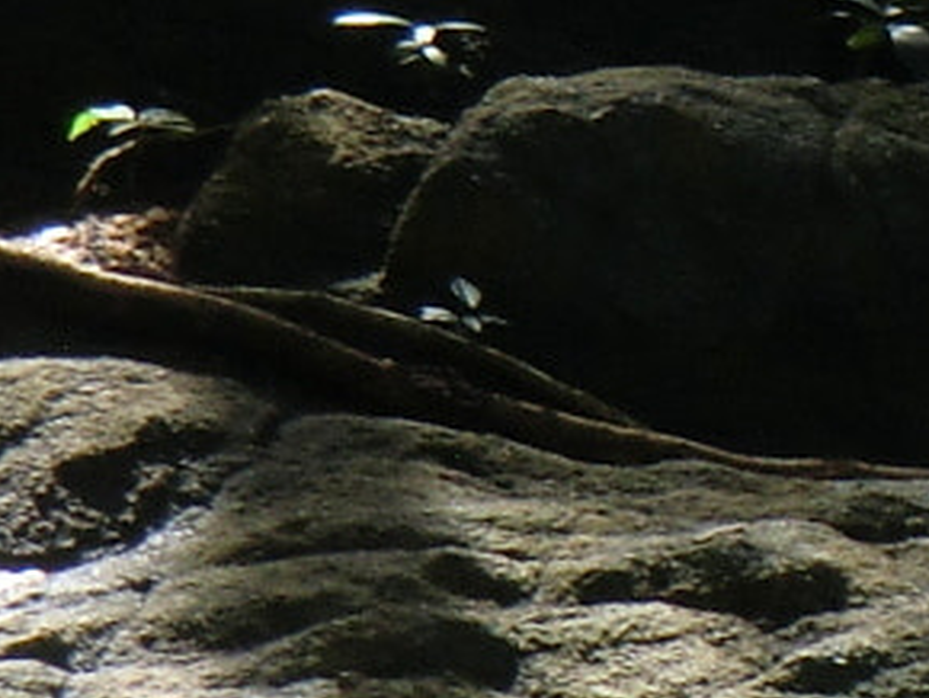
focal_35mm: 536
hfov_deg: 3.7
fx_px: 14397
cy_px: -391
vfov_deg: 2.8
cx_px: 1916
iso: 64
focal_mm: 13.6
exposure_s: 1/80
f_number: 4.6
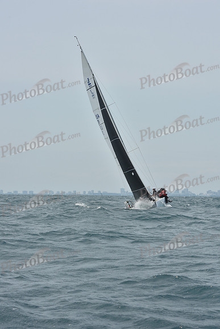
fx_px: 916
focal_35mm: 100
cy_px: 164
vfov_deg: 20.4
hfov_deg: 13.7
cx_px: 110
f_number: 11
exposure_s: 1/800
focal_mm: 100
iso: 250
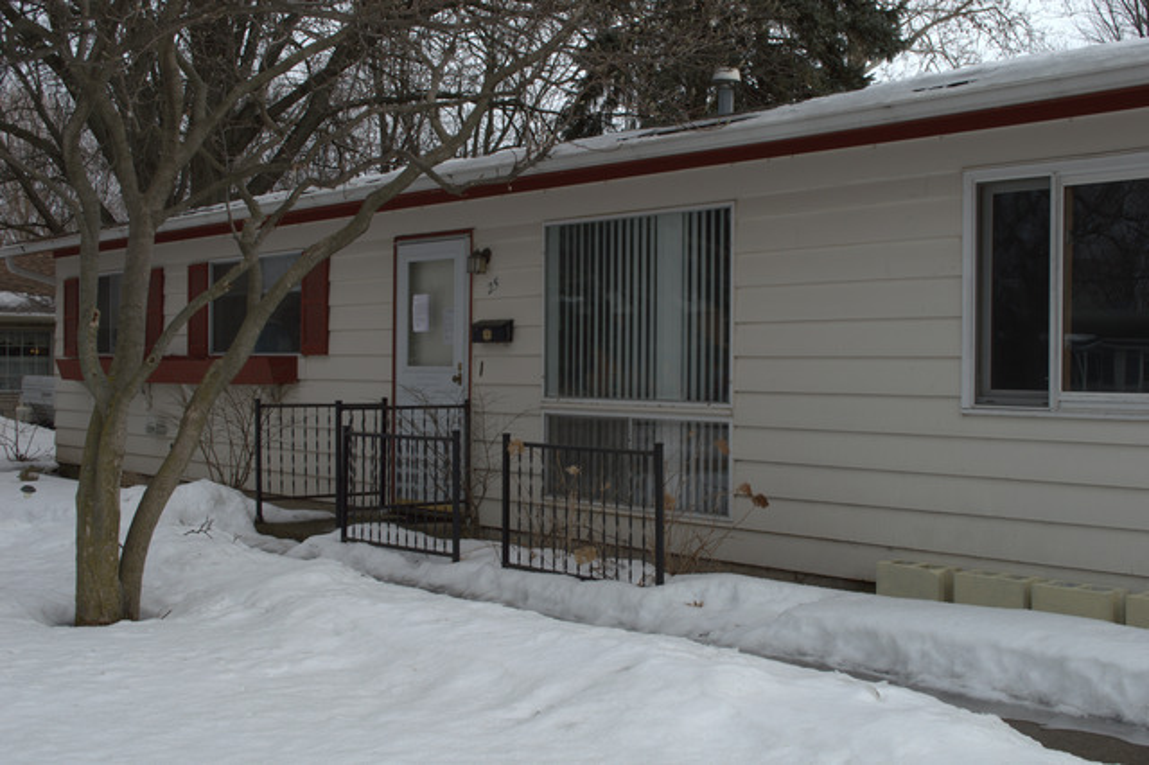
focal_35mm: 45
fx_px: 1435
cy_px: 382
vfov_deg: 29.8
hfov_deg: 43.6
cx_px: 574
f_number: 8
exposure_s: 1/250
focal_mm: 30
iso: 100
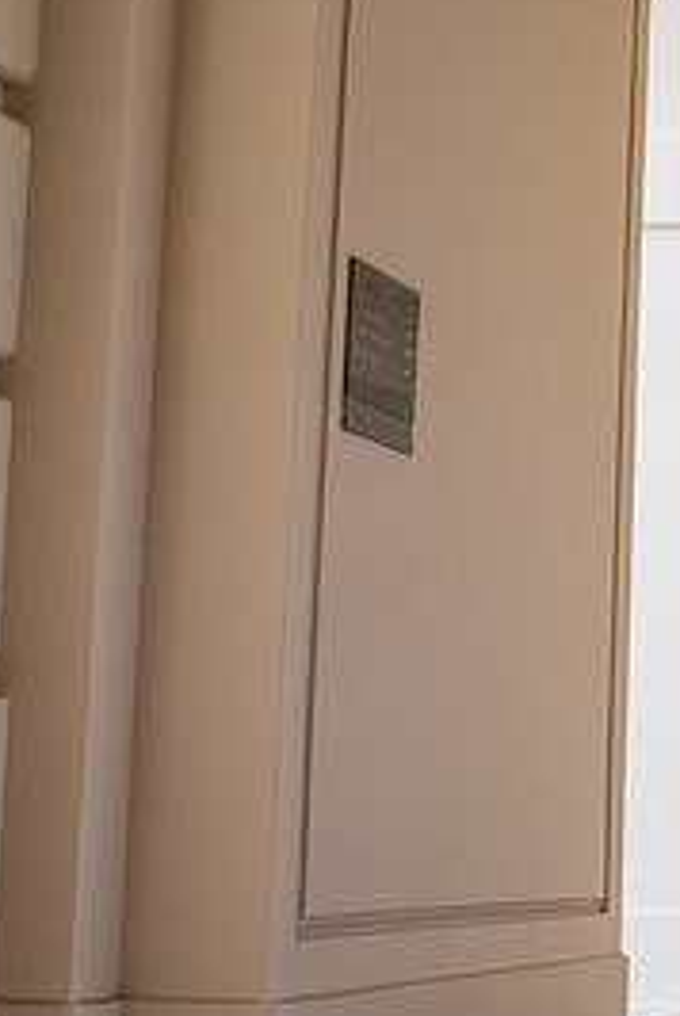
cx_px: 1069
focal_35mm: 90
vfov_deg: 22.6
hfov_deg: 14.1
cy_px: 487
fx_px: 2543
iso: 250
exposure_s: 1/160
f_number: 2.8
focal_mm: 35
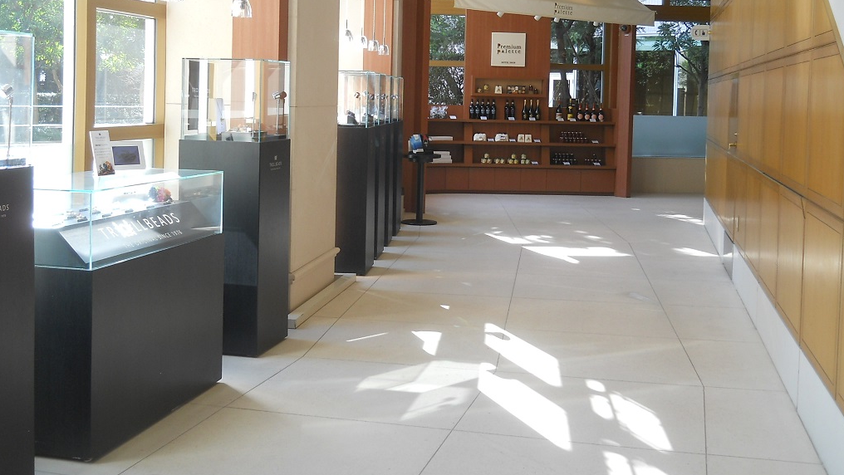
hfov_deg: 45.5
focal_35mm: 45
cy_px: 182
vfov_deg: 26.5
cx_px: 424
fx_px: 1007
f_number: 3.1
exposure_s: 1/60
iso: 80
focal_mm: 6.72
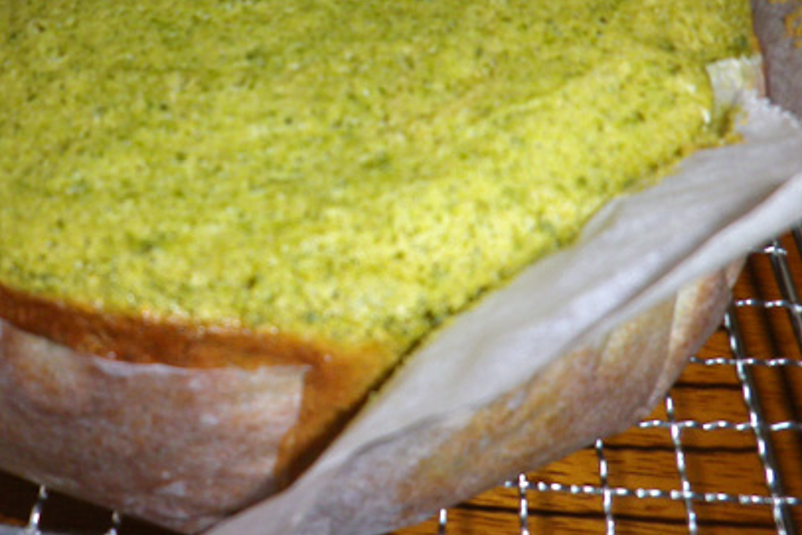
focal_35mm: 43
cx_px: 286
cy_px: 130
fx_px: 958
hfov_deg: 44.9
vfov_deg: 30.7
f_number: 3.2
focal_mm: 5
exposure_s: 1/50
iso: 125
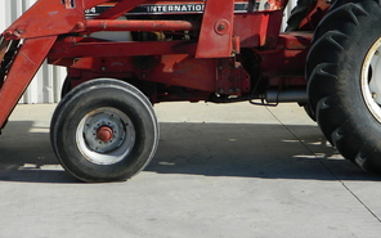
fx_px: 1153
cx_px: 193
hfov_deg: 18.8
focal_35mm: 111
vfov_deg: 11.7
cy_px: 28
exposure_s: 1/800
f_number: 3.8
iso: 80
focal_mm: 10.2
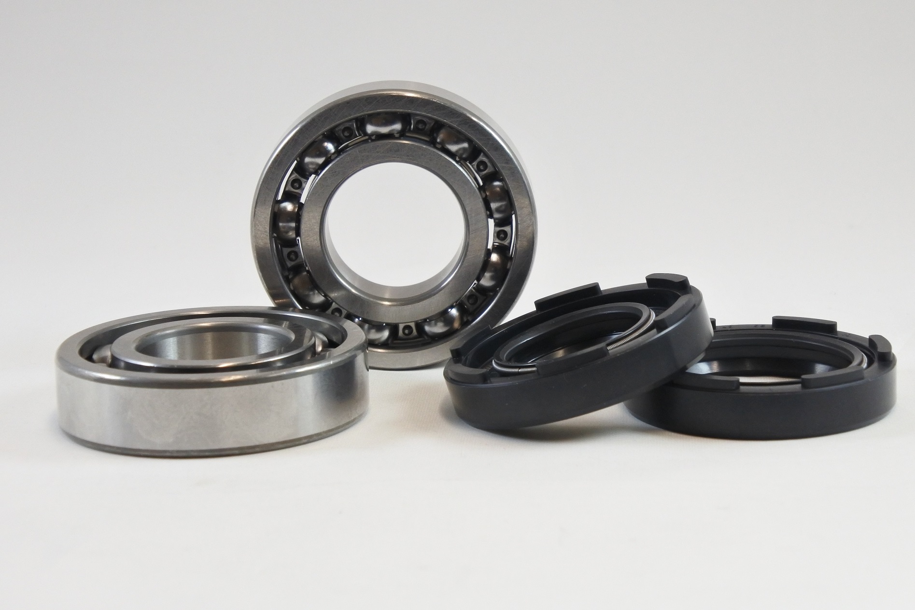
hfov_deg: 25.1
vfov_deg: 16.9
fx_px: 2059
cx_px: 458
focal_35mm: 81
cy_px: 305
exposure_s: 1/125
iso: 800
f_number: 5.6
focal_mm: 30
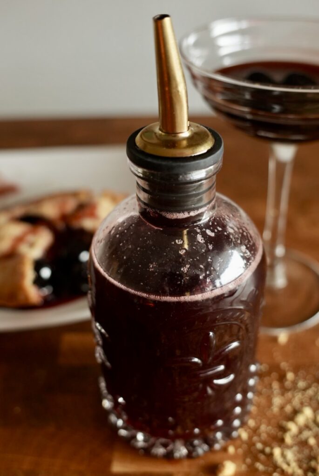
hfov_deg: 42.7
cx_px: 160
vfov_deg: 60.6
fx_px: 408
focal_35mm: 31
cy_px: 238
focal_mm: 20.5
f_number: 2.8
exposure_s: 1/100
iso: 640
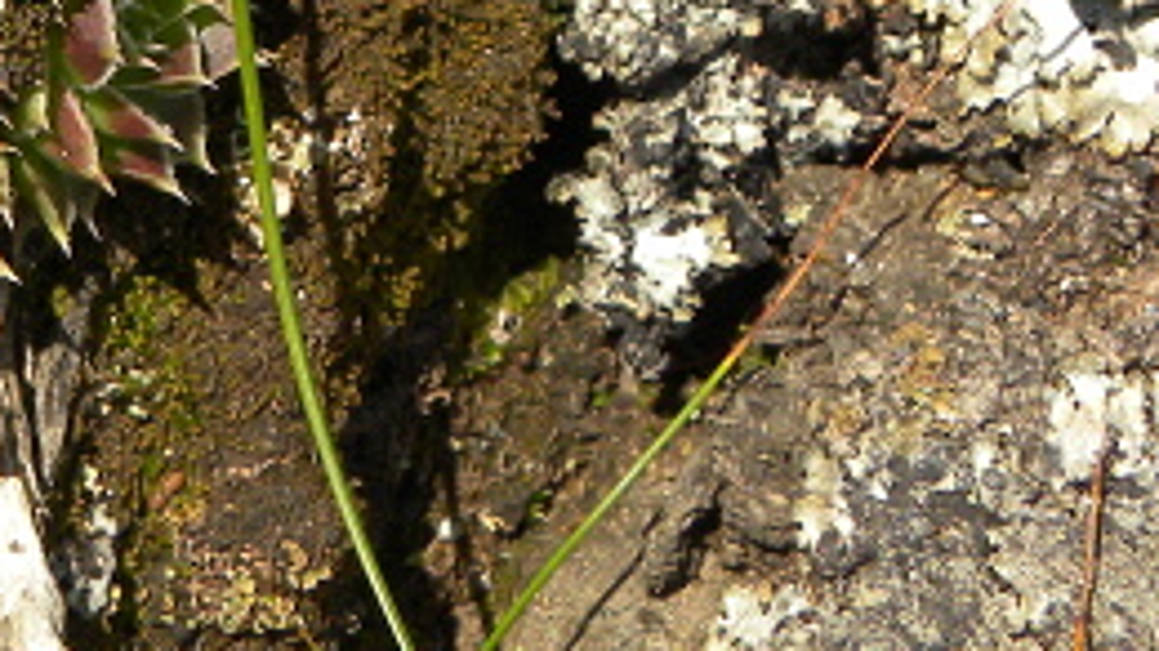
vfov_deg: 5.4
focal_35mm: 221
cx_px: -566
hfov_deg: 9.5
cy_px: -299
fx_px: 6789
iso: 100
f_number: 4
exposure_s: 1/640
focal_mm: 11.8
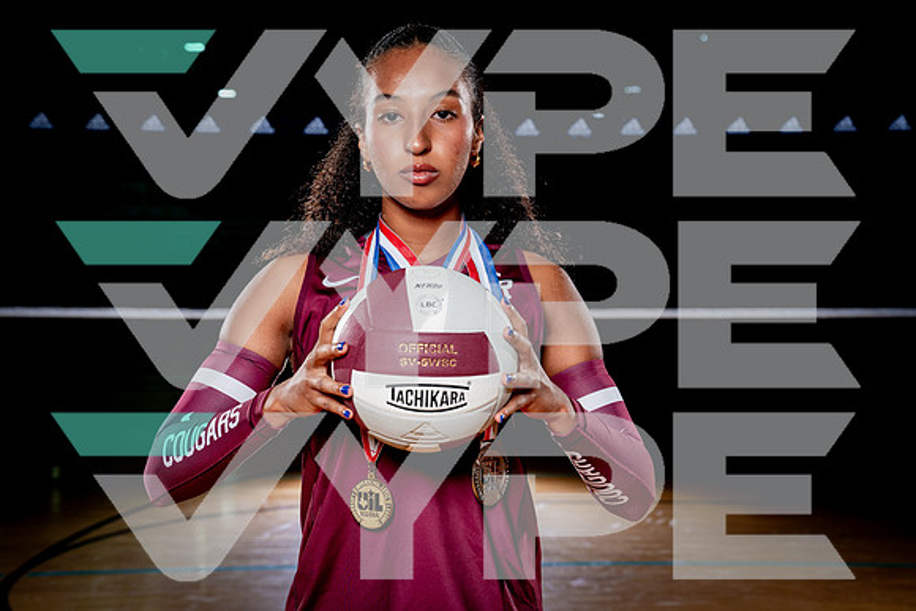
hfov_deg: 36.6
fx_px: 1385
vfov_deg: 24.9
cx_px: 458
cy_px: 306
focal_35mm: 54
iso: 250
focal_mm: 54
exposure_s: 1/250
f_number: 5.6
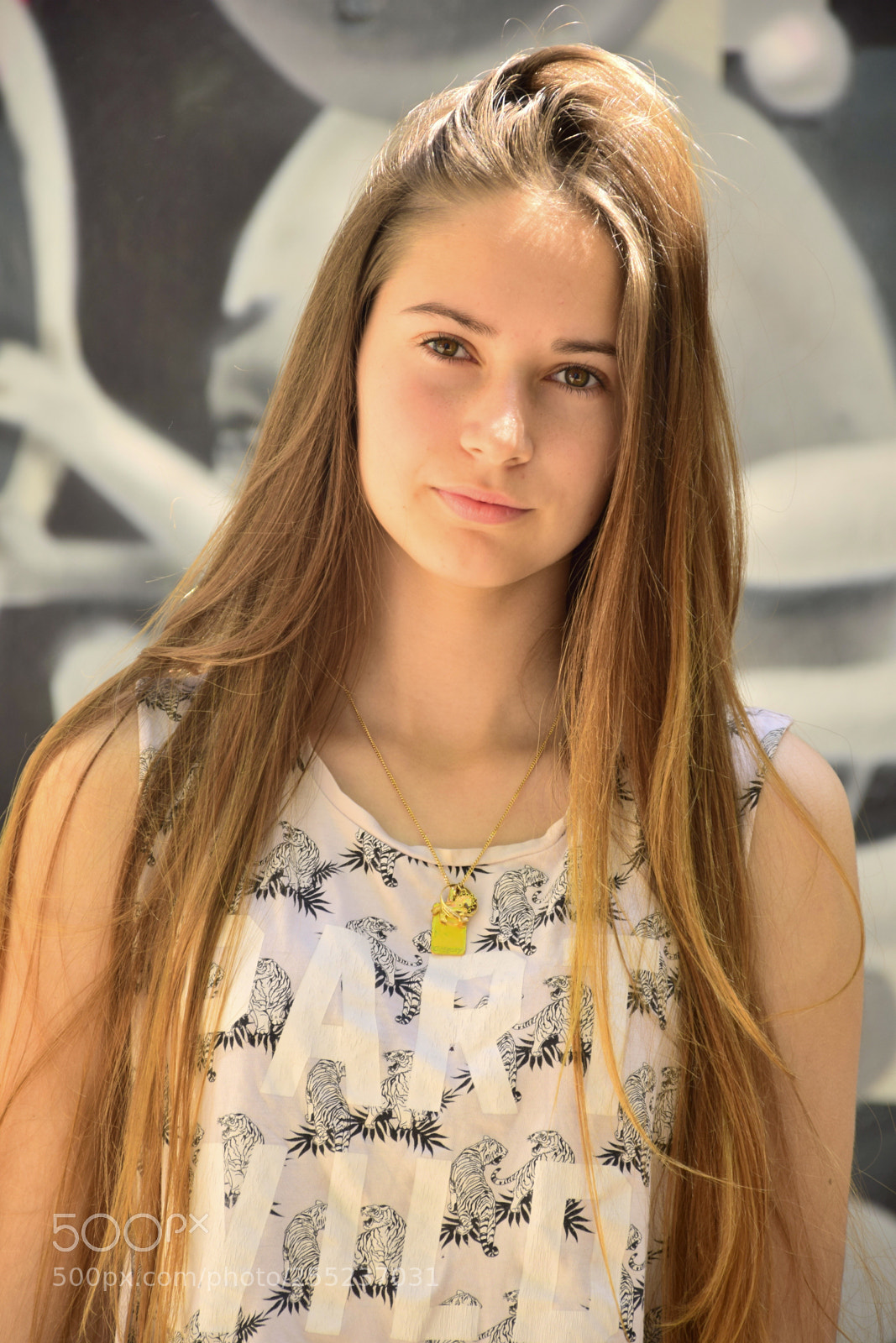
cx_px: 448
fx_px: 5878
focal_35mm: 158
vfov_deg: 13.0
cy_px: 672
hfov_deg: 8.7
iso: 100
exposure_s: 1/80
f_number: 5.6
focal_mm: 105
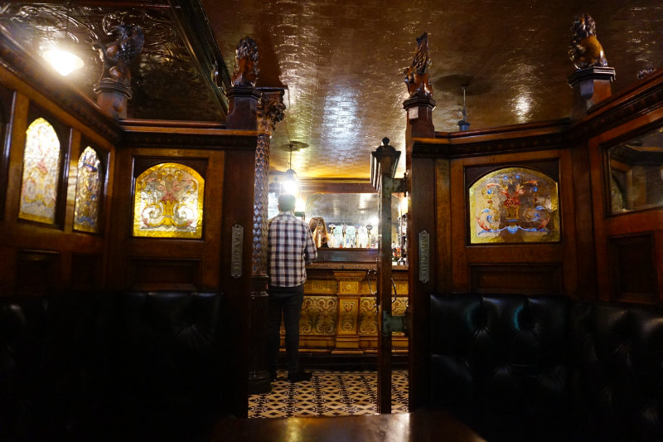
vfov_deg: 53.1
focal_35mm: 24
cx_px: 332
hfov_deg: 73.8
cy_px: 221
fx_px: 442
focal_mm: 16
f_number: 3.5
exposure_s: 1/15
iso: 3200
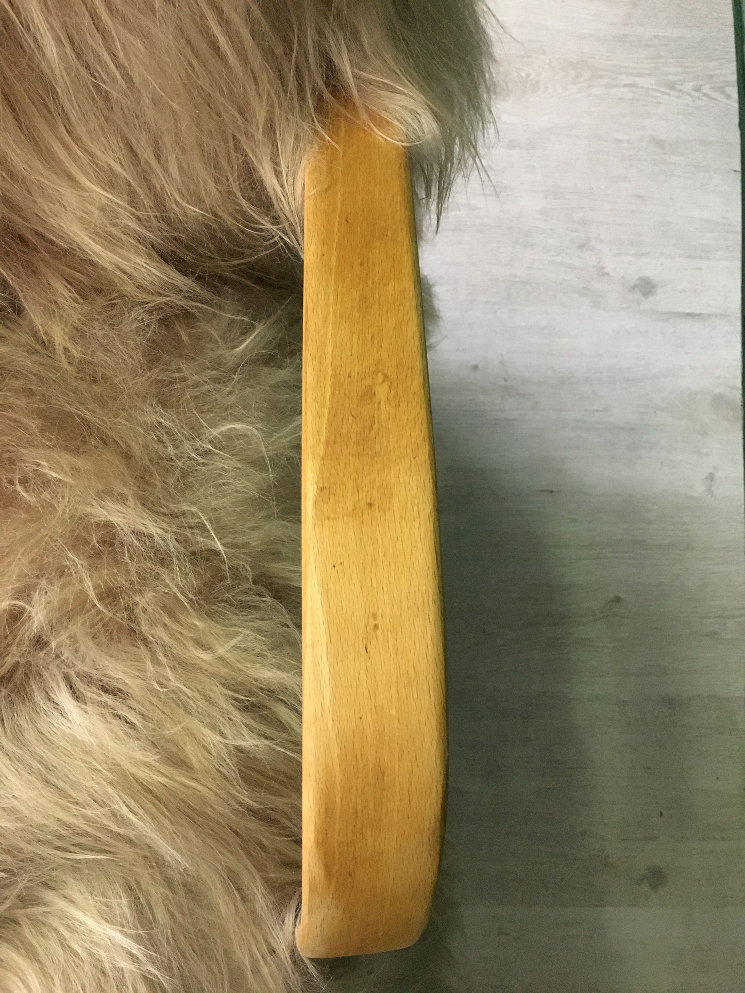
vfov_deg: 61.7
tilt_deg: -79.2
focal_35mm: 29
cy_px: 496
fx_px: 832
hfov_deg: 48.2
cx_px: 372
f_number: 2.2
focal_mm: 4.15
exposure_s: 1/17
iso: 320
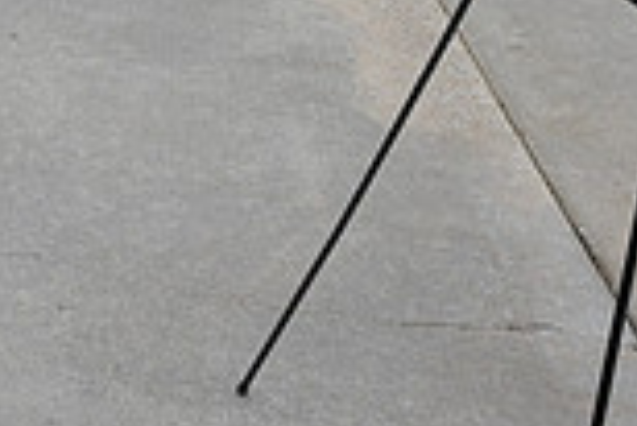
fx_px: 2072
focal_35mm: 117
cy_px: -362
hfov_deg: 16.1
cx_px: -306
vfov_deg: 10.9
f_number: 10
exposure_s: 1/400
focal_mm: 31
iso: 400
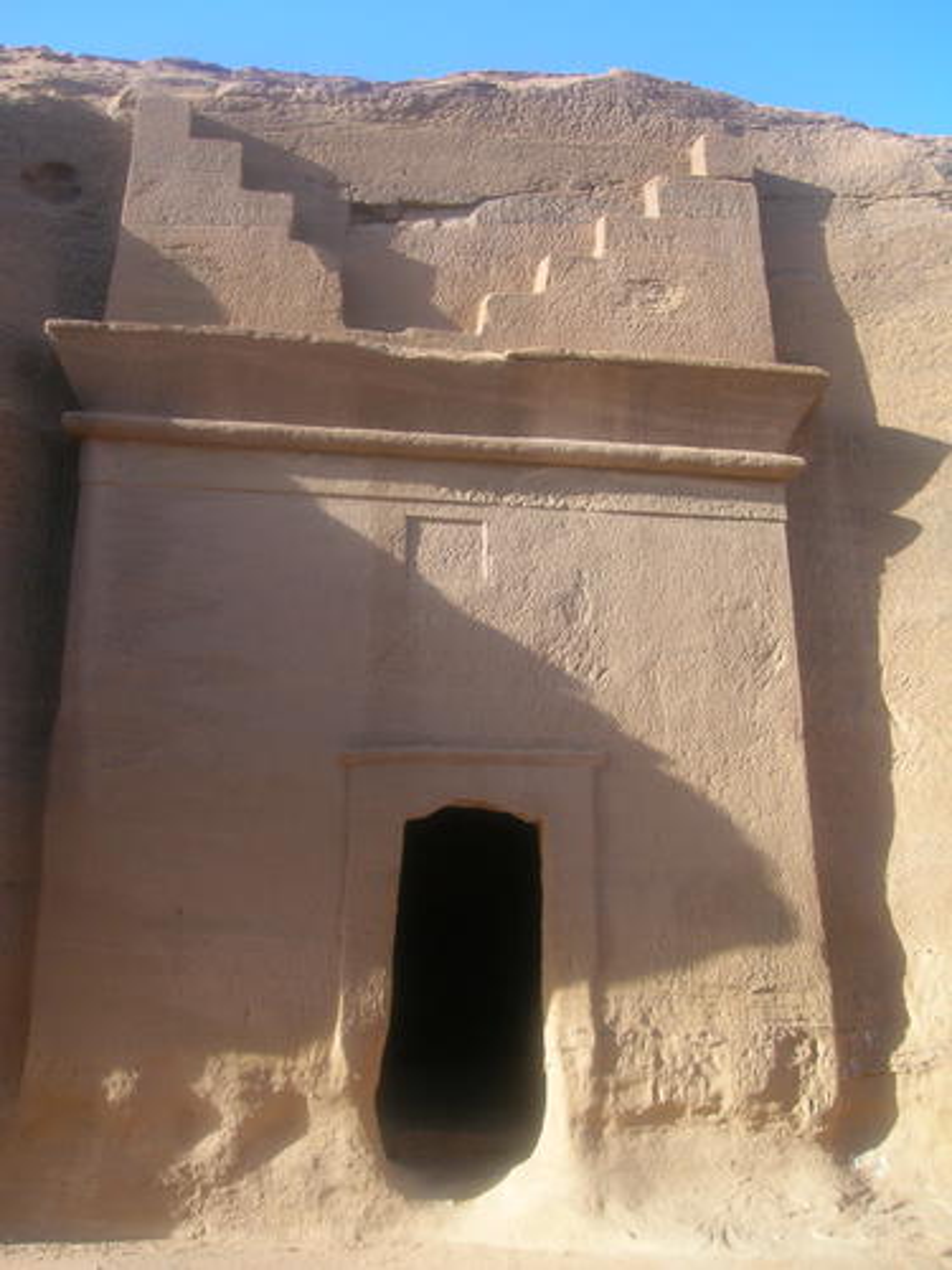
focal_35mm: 34
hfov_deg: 41.8
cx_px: 476
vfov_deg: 54.0
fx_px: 1247
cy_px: 635
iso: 50
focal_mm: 5.7
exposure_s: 1/109
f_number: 4.9
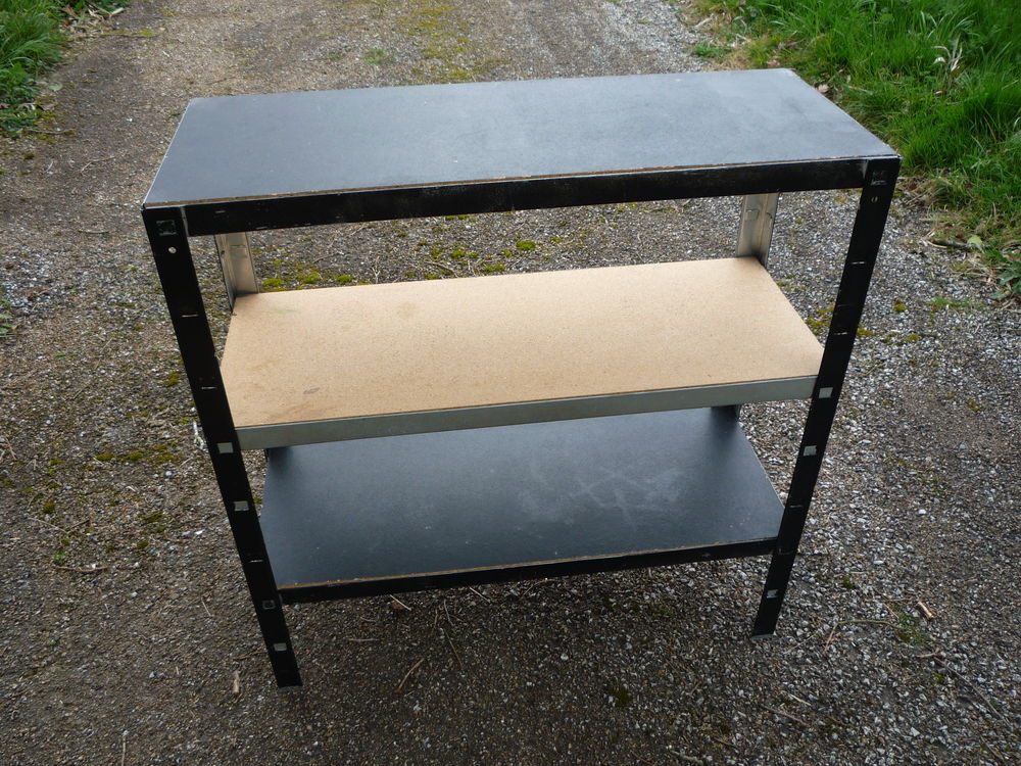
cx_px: 510
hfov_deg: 60.0
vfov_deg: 46.8
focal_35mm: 30
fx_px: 885
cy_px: 383
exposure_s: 1/60
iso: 100
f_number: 3.3
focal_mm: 5.2
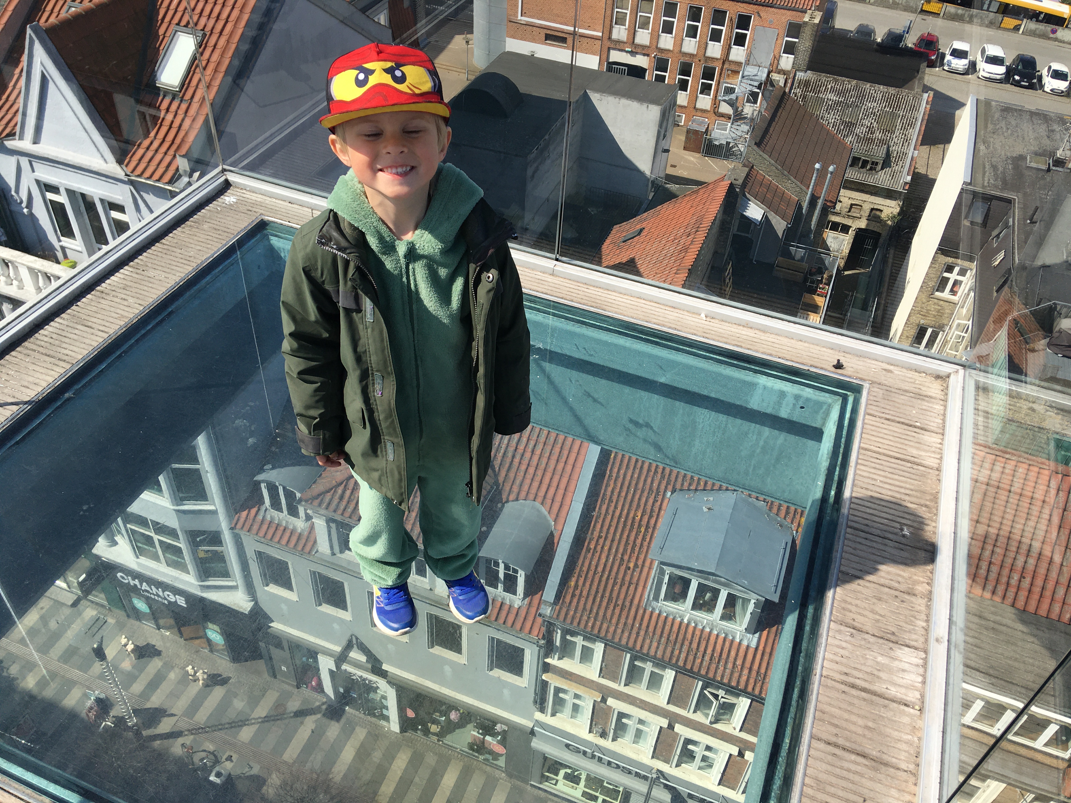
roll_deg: -2.6
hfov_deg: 61.7
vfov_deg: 48.2
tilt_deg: -42.5
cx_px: 536
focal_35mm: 29
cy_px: 402
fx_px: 897
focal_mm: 4.15
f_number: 2.2
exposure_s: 1/1451
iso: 25
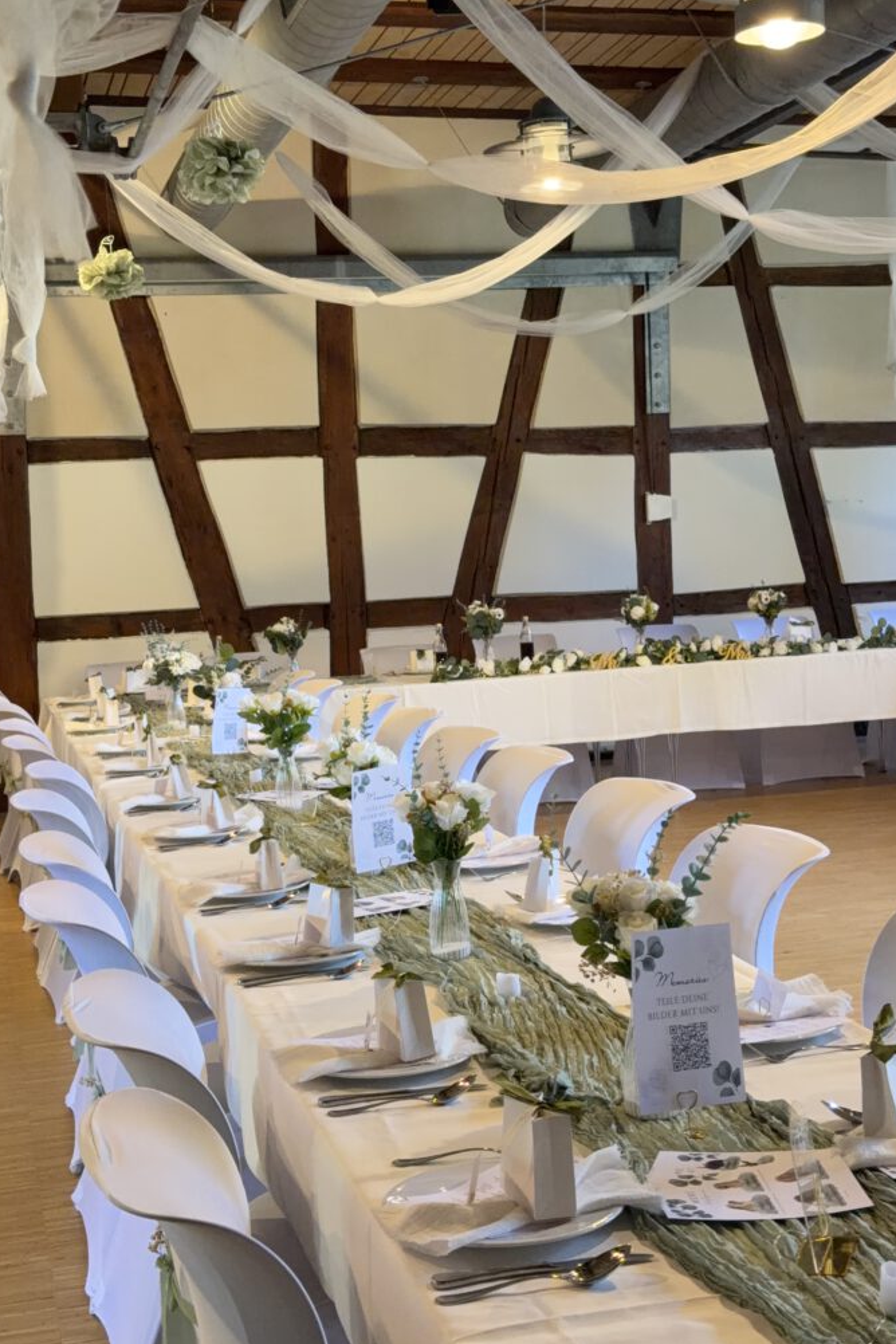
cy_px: 663
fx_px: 1904
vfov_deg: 38.9
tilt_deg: -4.1
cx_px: 437
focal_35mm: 51
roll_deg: +3.6
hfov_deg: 26.5
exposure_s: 1/100
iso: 250
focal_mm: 6.76
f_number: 1.78
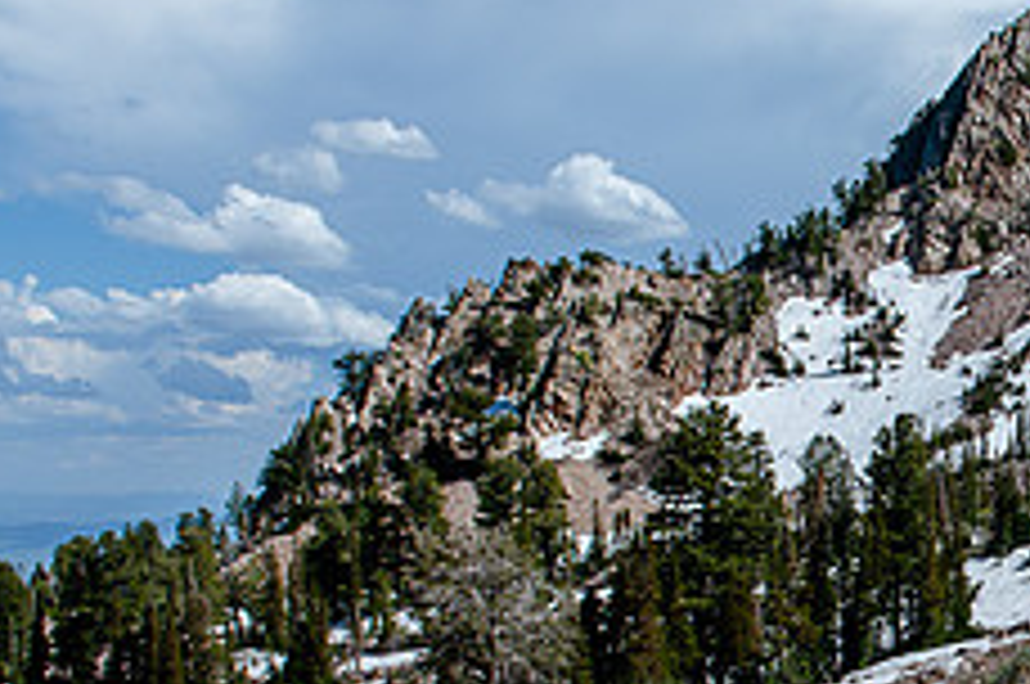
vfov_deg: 18.1
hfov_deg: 25.1
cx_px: 1184
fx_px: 2114
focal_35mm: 74
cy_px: 588
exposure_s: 1/400
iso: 250
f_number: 10
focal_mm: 26
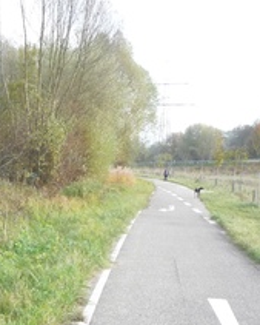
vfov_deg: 26.6
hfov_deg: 21.3
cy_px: 213
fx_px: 682
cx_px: 48
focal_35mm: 71
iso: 200
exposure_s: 1/200
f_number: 4
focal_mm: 5.2
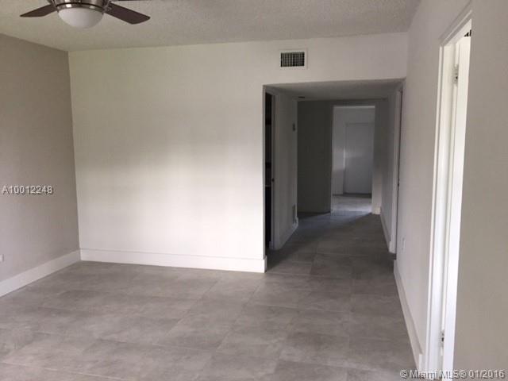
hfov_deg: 61.7
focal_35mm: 29
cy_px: 190
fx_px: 426
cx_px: 254
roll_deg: -0.2
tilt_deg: -8.4
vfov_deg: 48.2
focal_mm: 4.15
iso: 160
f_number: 2.2
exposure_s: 1/30
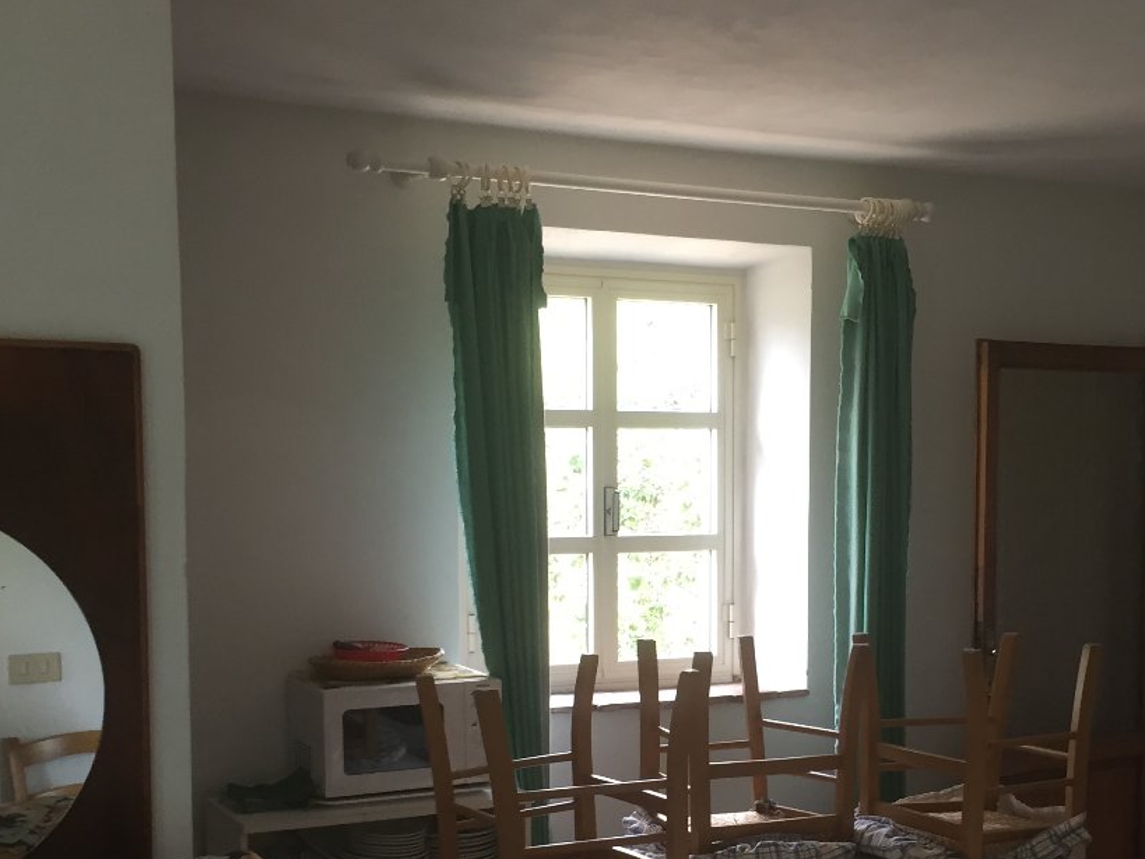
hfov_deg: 37.3
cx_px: 702
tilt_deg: -3.9
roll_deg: -1.5
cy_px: 637
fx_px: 1687
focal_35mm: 51
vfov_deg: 28.2
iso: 64
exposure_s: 1/30
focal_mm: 4.15
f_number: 2.2
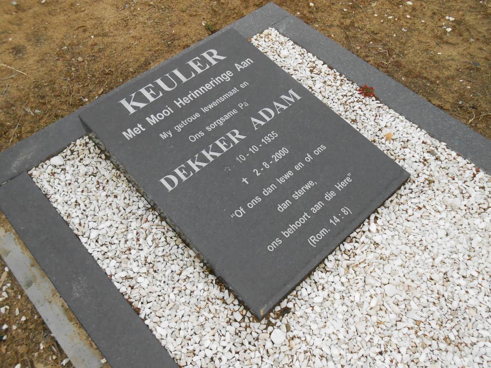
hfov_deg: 60.0
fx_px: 426
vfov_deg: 46.8
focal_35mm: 30
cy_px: 184
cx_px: 246
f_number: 3.8
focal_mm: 5.3
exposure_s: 1/250
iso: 250
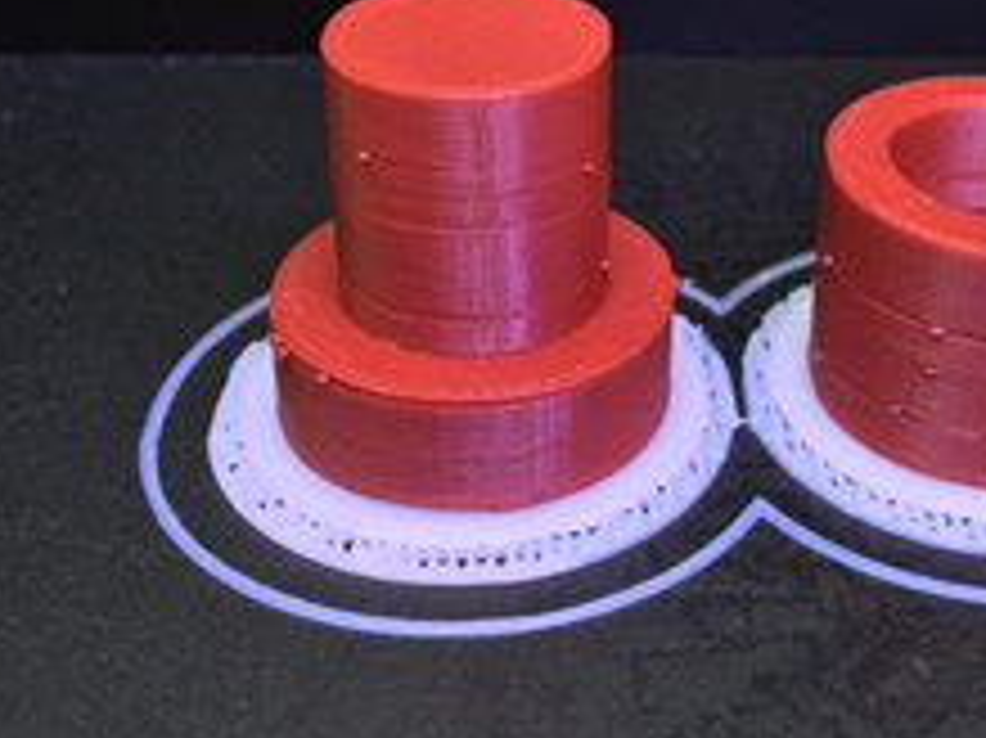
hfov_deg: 35.3
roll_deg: -3.1
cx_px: 756
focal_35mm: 53
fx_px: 1509
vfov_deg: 27.2
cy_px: 207
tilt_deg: -27.9
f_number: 2.2
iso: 160
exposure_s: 1/30
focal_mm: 4.15
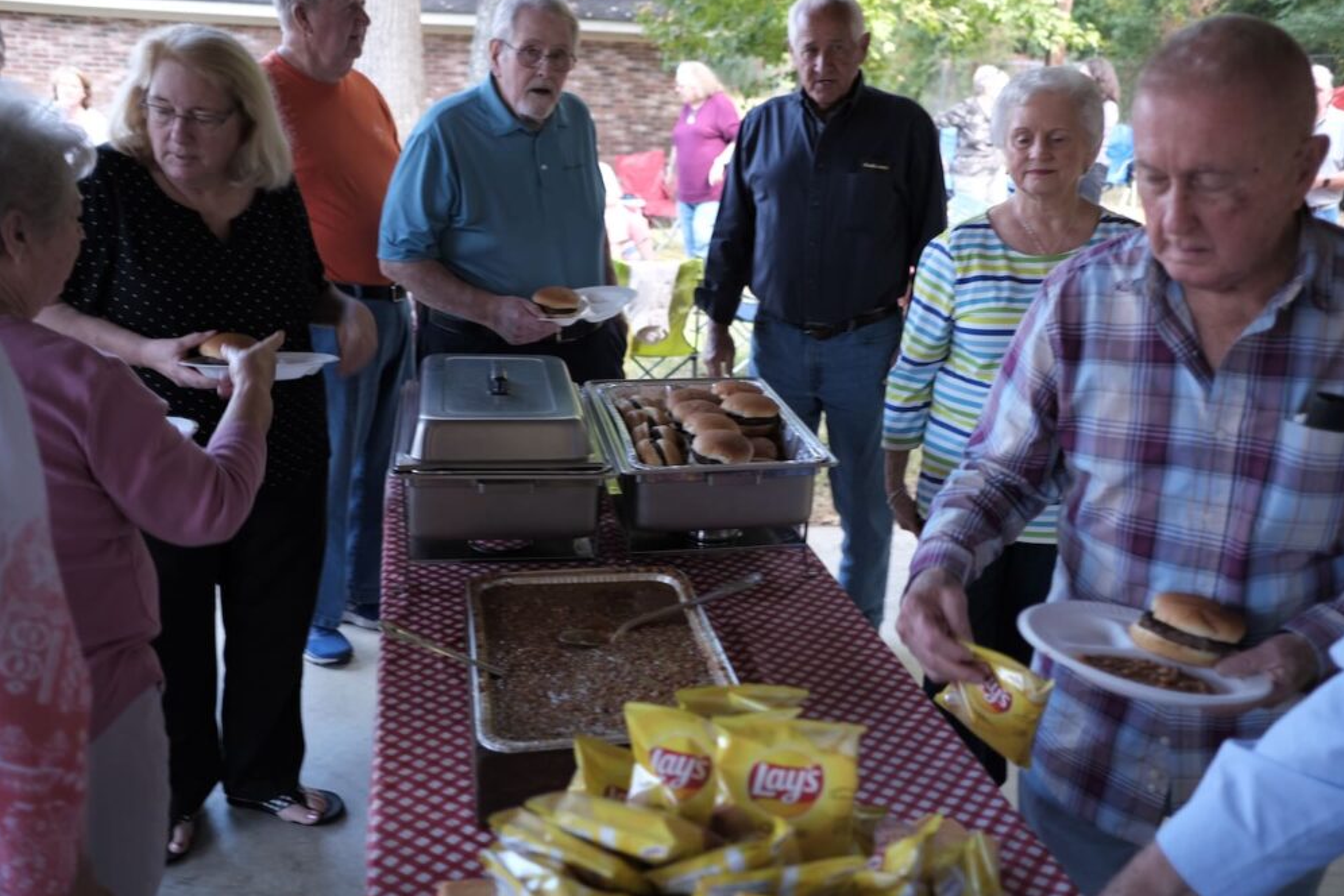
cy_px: 439
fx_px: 1344
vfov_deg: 36.9
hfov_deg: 53.1
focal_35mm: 36
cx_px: 680
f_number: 2.2
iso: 160
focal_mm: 23
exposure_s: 1/80
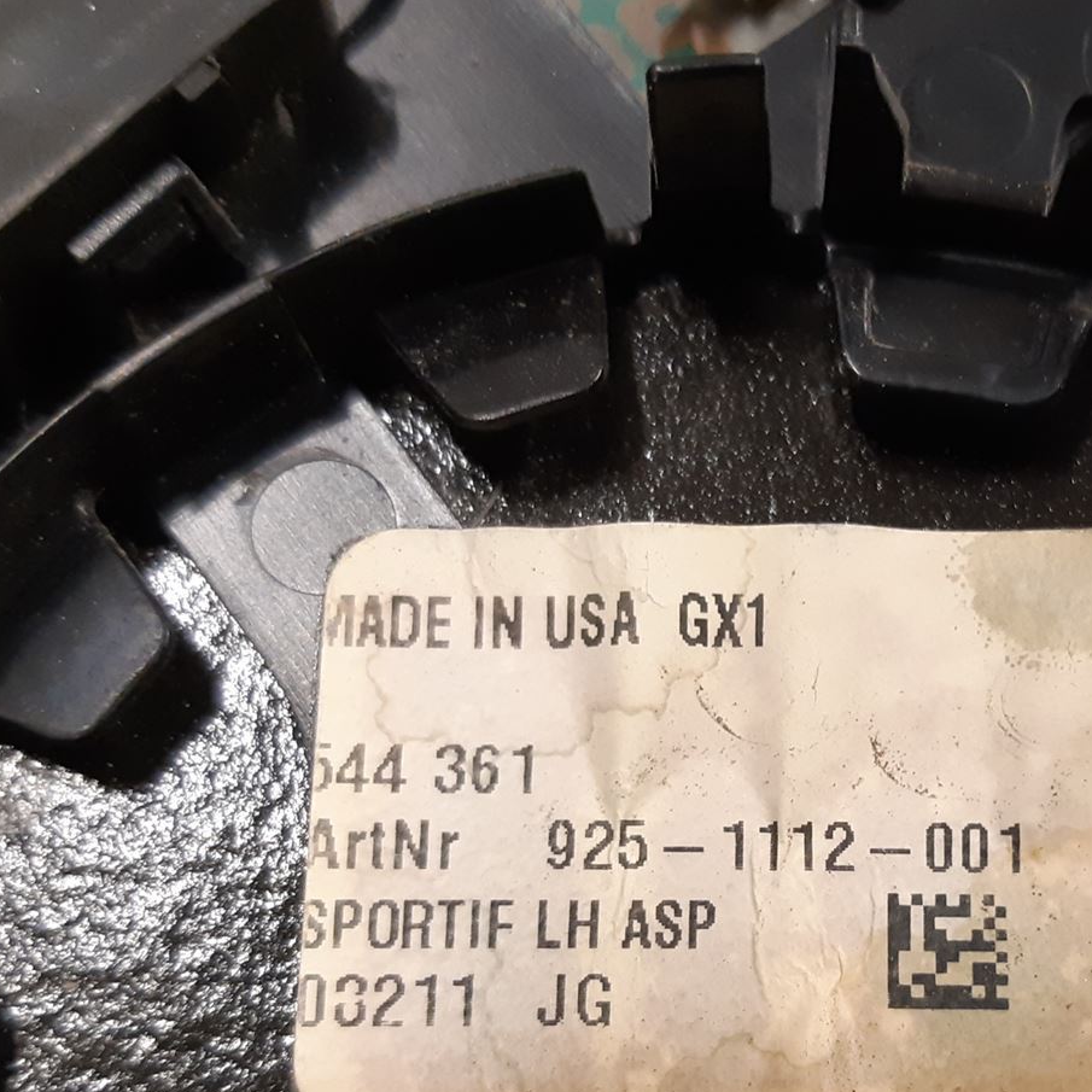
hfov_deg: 32.2
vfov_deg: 32.4
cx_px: 819
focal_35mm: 52
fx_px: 1856
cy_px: 770
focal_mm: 3.93
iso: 200
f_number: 1.7
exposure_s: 1/50
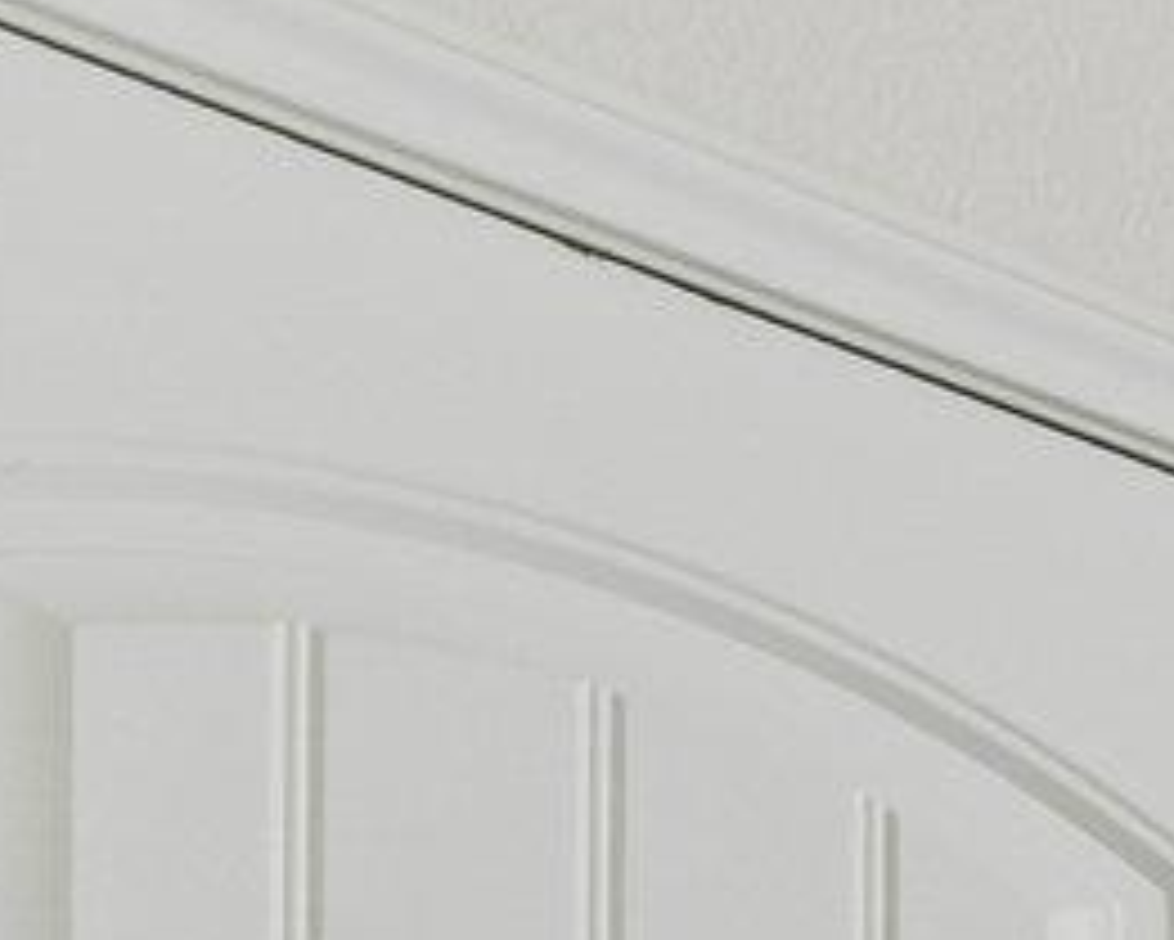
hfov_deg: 9.9
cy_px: 2449
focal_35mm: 103
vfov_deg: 11.5
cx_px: 3999
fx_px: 3580
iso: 320
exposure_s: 1/15
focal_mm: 14
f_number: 8
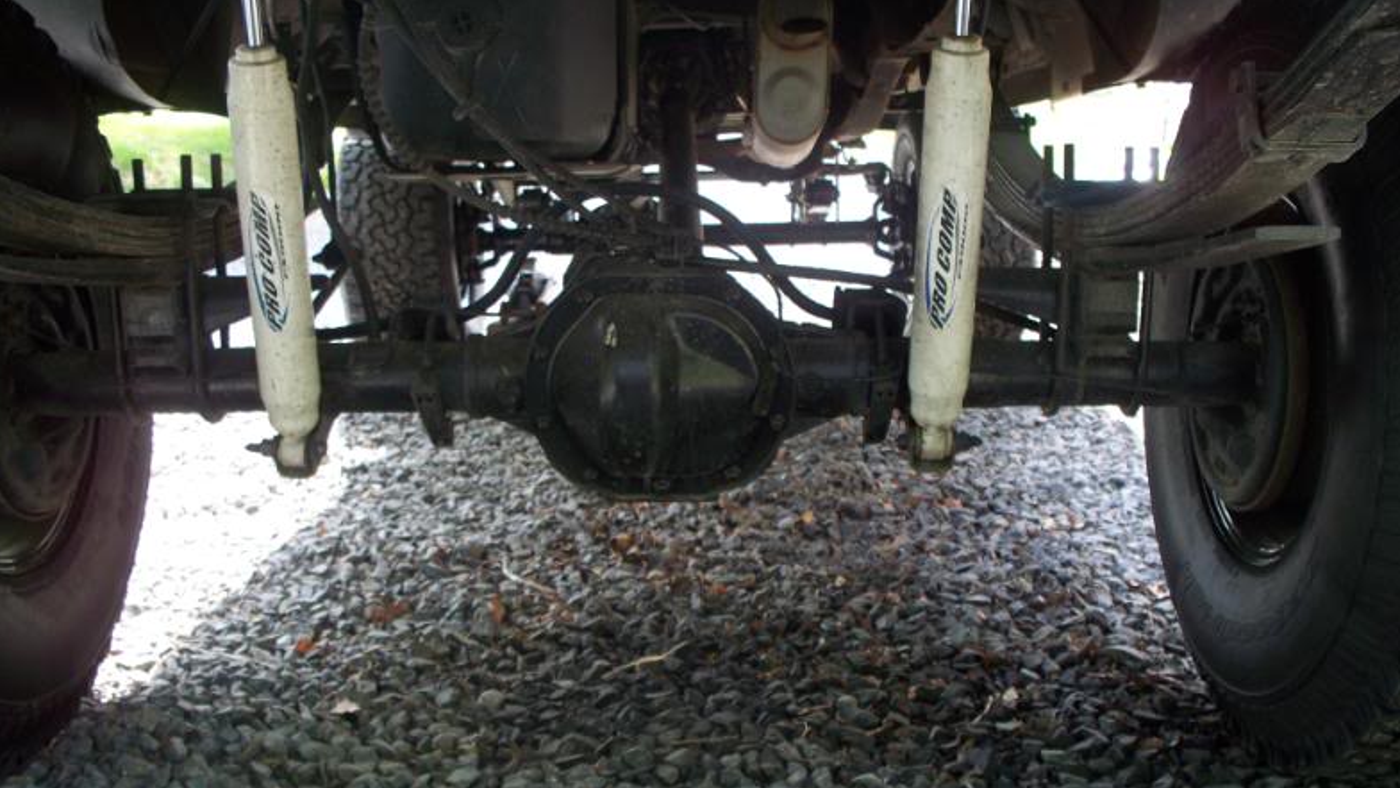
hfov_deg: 50.5
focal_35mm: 40
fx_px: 1485
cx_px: 698
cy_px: 443
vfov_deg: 29.7
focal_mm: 7.54
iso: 80
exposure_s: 1/60
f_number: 2.8
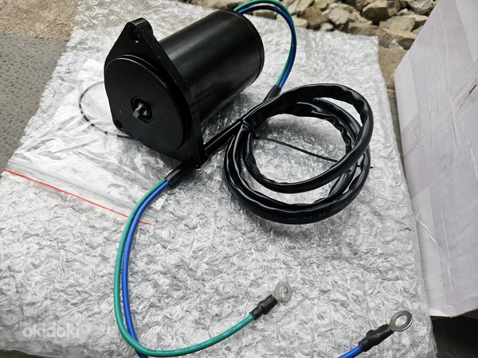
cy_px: 179
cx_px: 239
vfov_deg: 58.9
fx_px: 318
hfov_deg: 73.9
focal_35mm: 23
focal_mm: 5.4
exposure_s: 1/190
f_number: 1.8
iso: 64
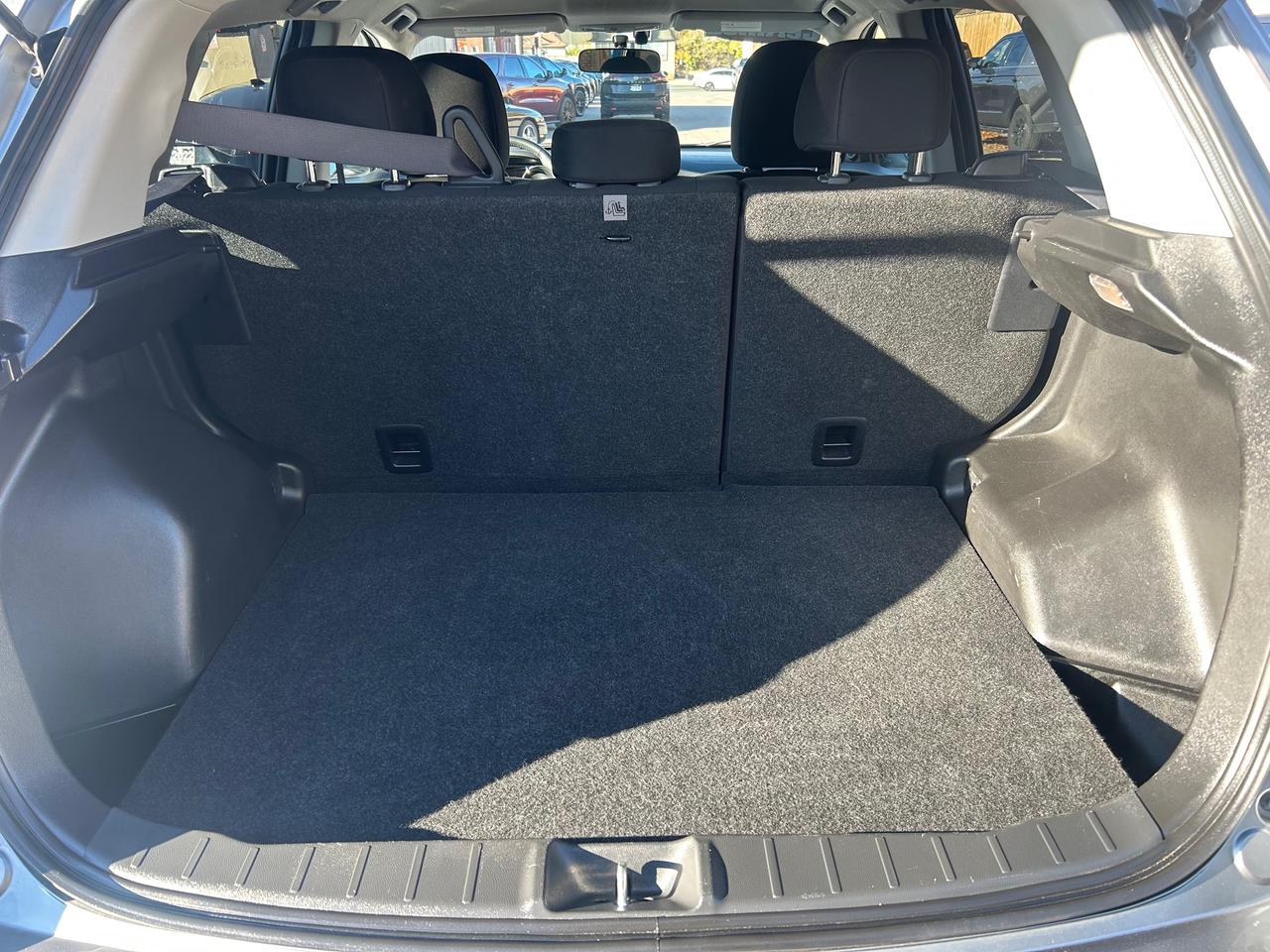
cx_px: 635
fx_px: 954
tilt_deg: -24.2
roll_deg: -0.2
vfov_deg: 53.1
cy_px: 476
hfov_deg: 67.3
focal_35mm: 26
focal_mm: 5.7
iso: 32
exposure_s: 1/142
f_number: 1.5
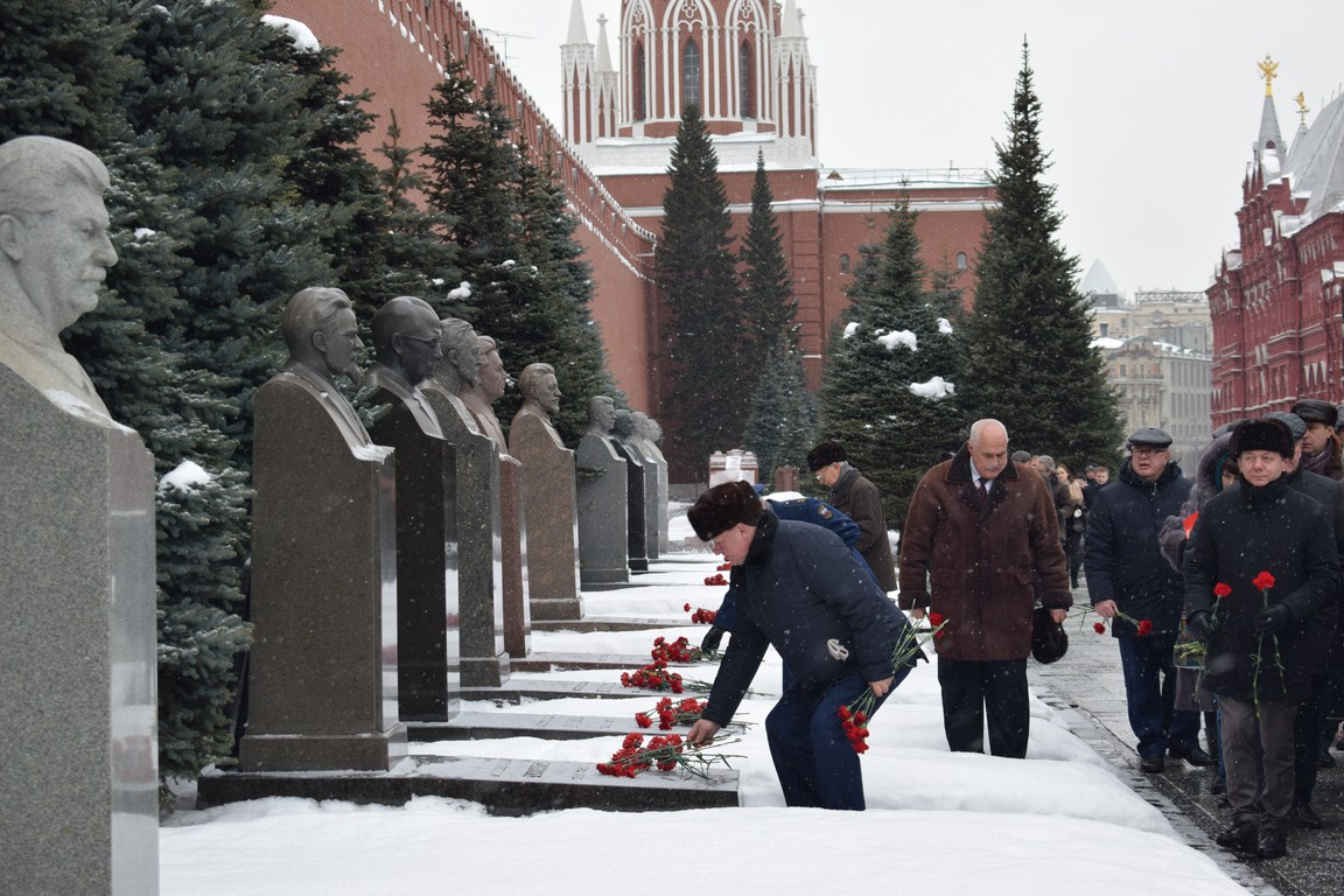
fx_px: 3080
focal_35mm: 82
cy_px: 448
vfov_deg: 16.6
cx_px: 672
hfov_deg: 24.6
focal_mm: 55
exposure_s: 1/160
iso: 400
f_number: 6.3
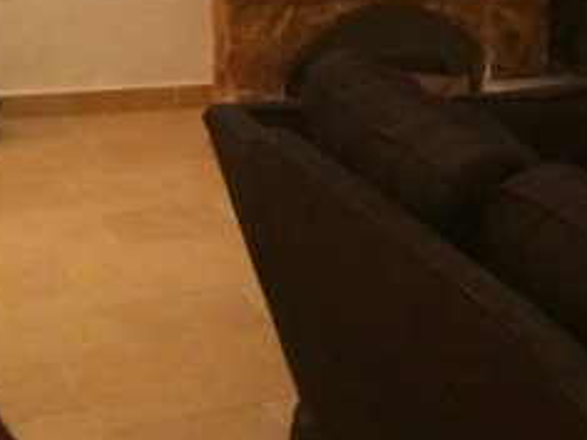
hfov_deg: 14.3
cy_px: -154
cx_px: 958
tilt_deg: -6.8
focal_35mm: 126
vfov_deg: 11.4
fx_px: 2137
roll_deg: -1.5
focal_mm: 4.15
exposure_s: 1/25
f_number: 2.2
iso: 320
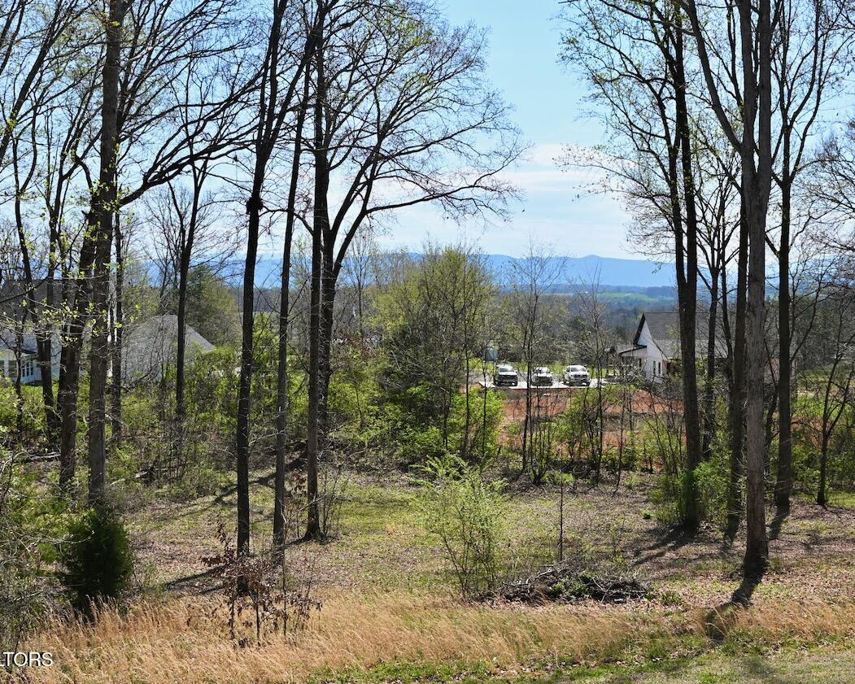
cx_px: 430
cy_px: 343
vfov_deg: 31.5
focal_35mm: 48
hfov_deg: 38.8
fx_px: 1215
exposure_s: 1/200
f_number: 9
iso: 100
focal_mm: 28
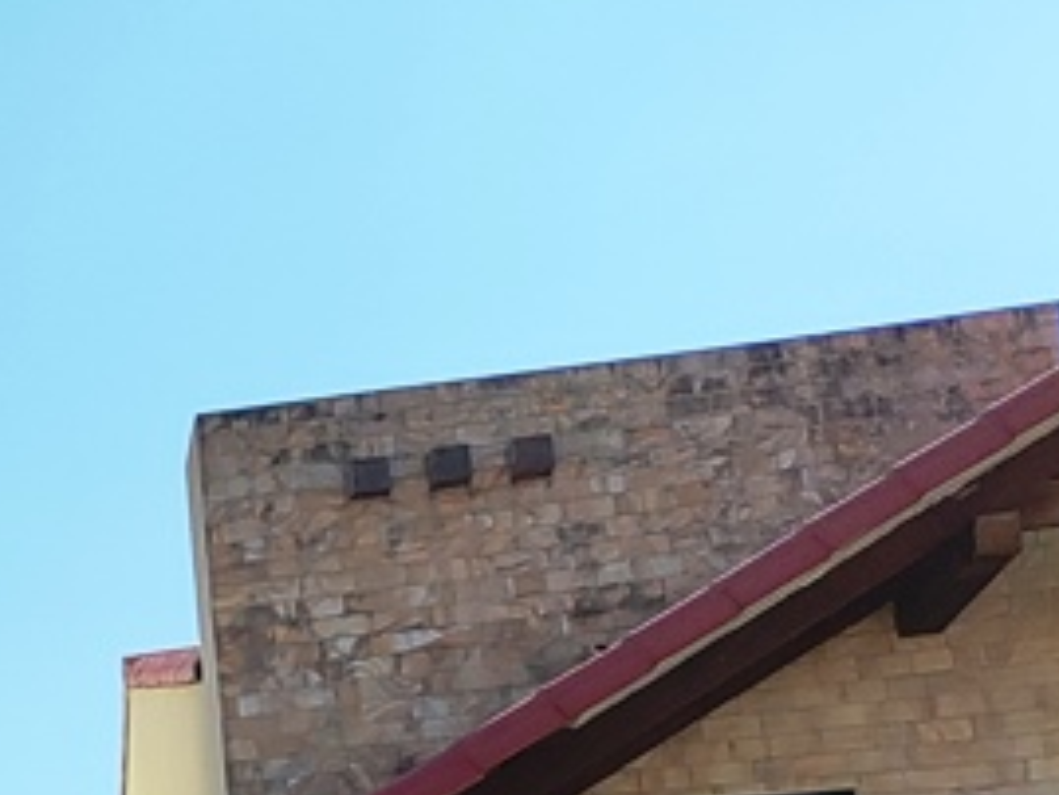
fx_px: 2908
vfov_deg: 14.7
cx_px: -945
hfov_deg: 16.6
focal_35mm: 95
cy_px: 1106
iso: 50
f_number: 1.79
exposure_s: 1/1530
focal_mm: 4.71
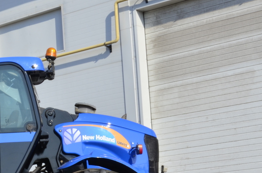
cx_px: -10
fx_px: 842
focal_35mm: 116
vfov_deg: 11.7
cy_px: 116
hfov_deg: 17.2
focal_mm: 32
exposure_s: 1/25
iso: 125
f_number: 29
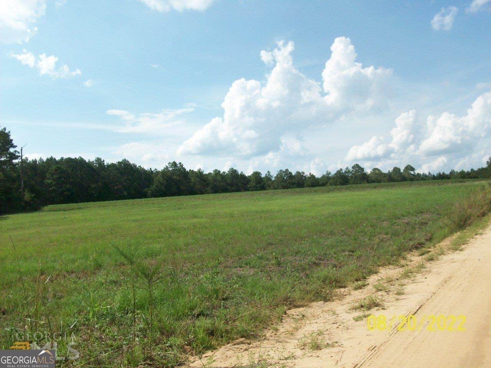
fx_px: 482
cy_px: 184
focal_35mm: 34
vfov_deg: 41.8
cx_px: 246
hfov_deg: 54.0
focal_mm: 5.7
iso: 64
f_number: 5.5
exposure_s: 1/360
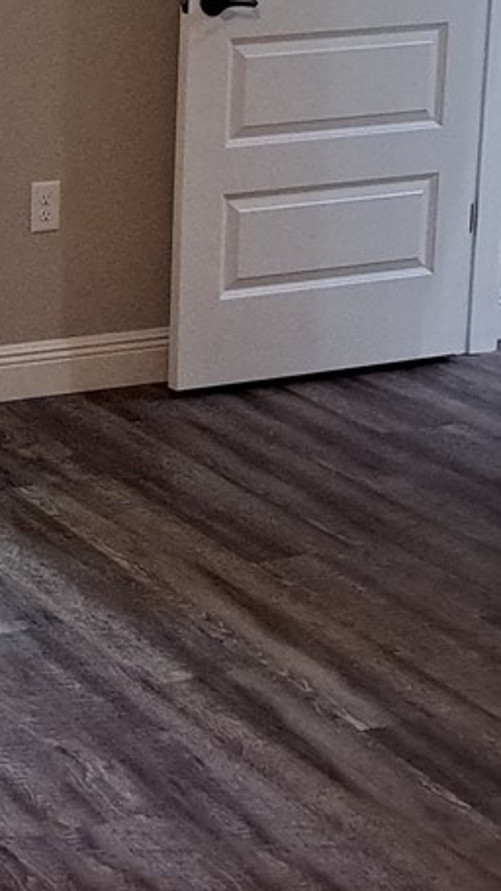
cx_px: -200
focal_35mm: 92
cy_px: 296
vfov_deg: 23.1
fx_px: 2172
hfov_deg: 12.6
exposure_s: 1/60
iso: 200
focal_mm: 5.23
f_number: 1.8
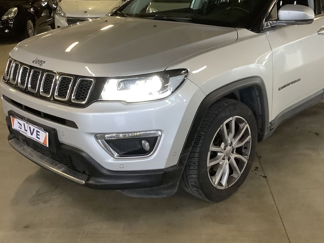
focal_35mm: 41
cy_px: 97
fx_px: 384
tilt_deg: -17.4
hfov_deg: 45.6
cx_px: 189
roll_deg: -0.3
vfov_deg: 35.0
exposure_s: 1/60
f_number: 2.4
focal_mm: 3.3
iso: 320
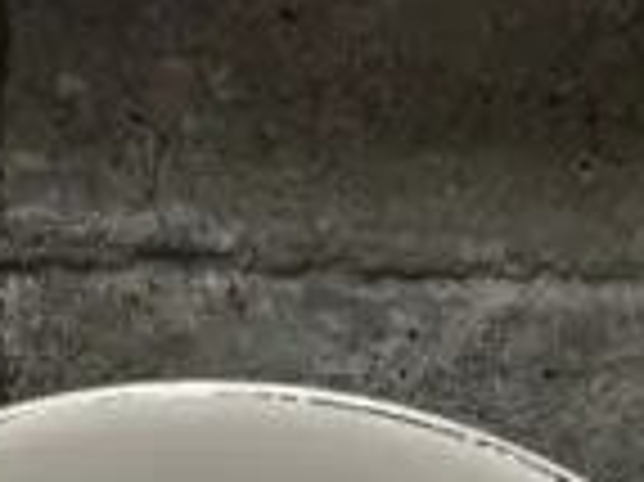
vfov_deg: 7.2
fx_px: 3197
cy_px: 1653
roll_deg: -2.3
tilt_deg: -41.1
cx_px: 225
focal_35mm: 172
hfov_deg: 11.5
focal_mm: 6.86
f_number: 1.78
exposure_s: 1/100
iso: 64
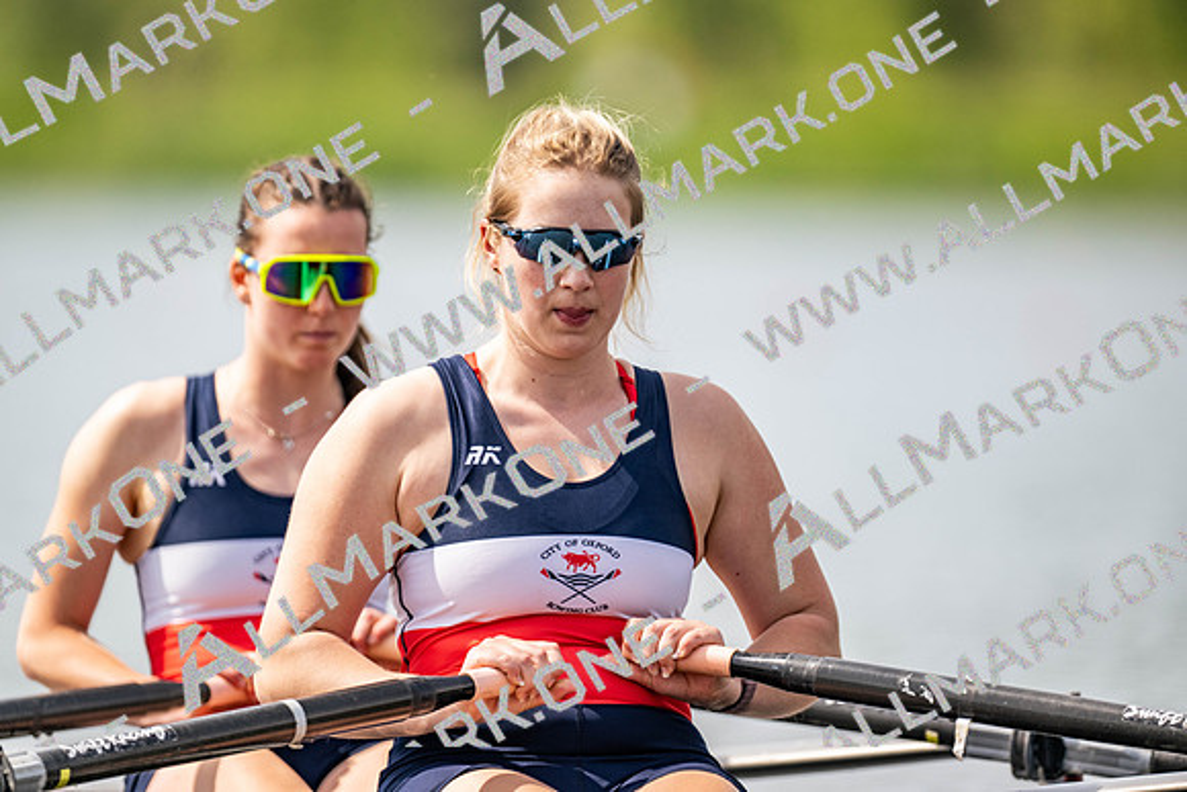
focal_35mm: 600
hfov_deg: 3.4
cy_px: 396
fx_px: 19787
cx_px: 594
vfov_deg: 2.3
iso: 360
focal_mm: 600
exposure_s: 1/2500
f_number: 4
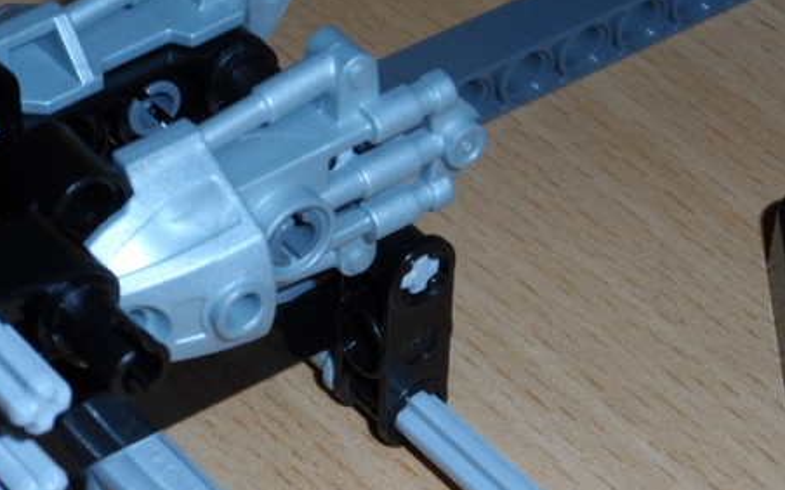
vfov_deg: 10.0
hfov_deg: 15.9
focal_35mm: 131
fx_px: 2801
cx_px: 320
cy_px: 326
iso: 100
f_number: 4.2
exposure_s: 1/45
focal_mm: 10.2
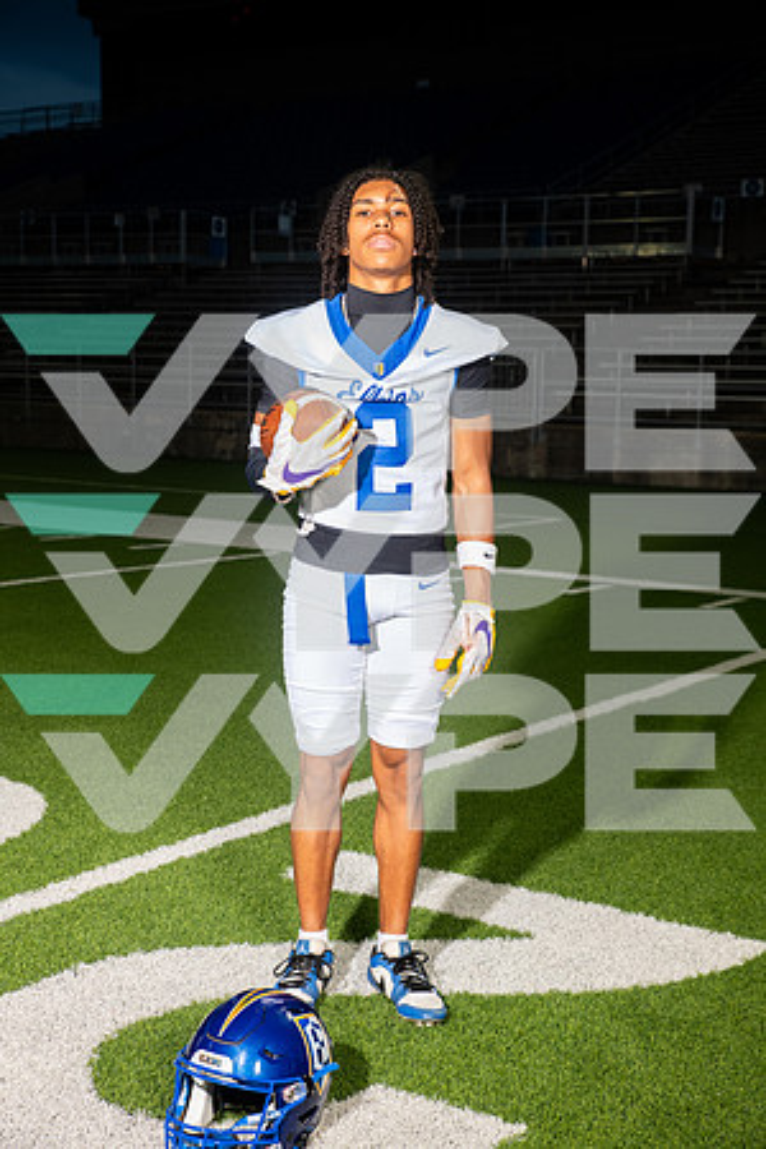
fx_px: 1660
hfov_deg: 26.0
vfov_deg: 38.2
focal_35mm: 52
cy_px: 574
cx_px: 383
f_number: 7.1
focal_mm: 52
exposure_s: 1/320
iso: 800
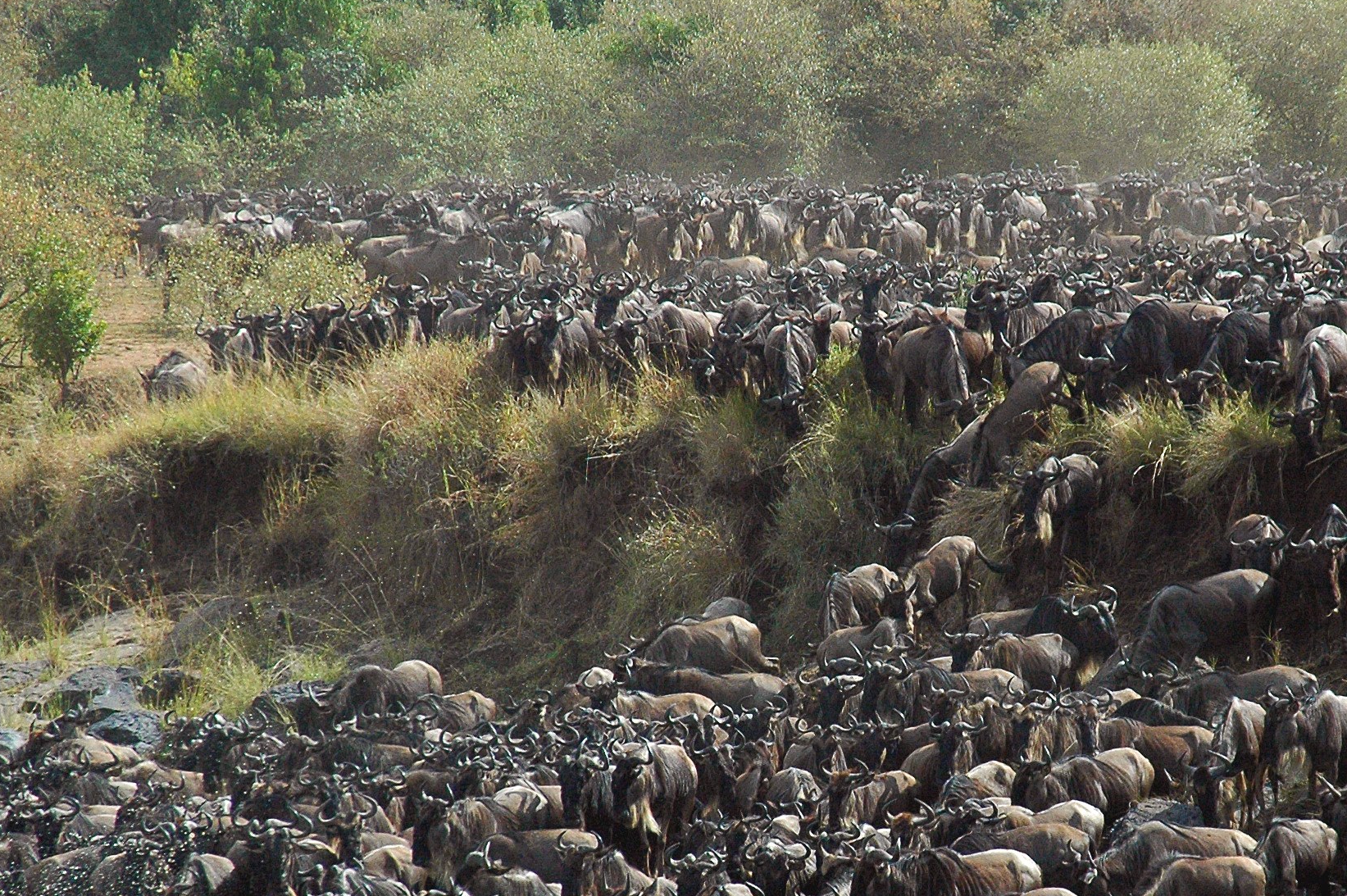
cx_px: 941
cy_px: 641
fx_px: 11292
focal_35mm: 302
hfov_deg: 6.8
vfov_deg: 4.5
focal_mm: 110
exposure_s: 1/640
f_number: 11
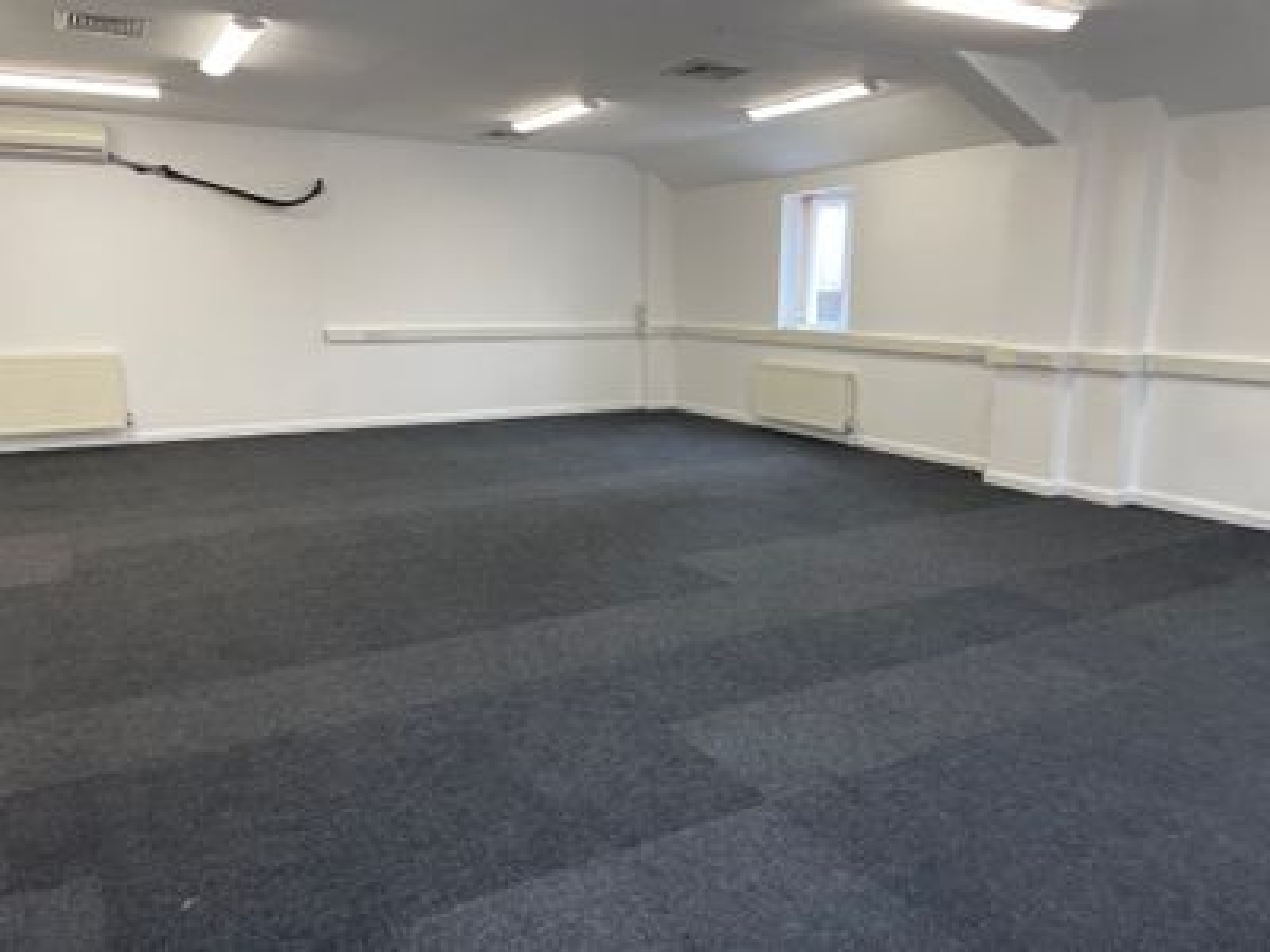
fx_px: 954
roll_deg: -0.4
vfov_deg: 53.1
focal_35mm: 26
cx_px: 635
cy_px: 476
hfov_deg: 67.3
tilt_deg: -8.9
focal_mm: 4.2
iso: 64
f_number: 1.6
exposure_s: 1/100
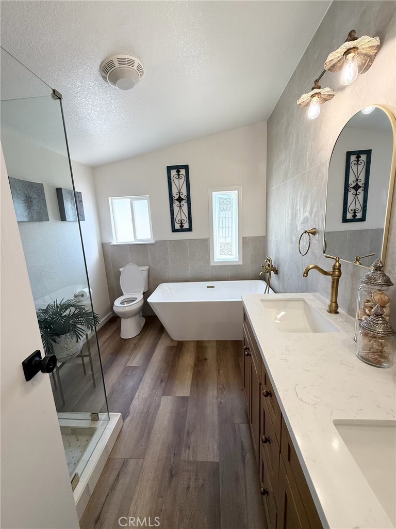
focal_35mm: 14
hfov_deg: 85.7
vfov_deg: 102.1
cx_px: 198
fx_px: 214
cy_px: 264
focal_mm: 2.22
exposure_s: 1/120
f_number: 2.2
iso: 125
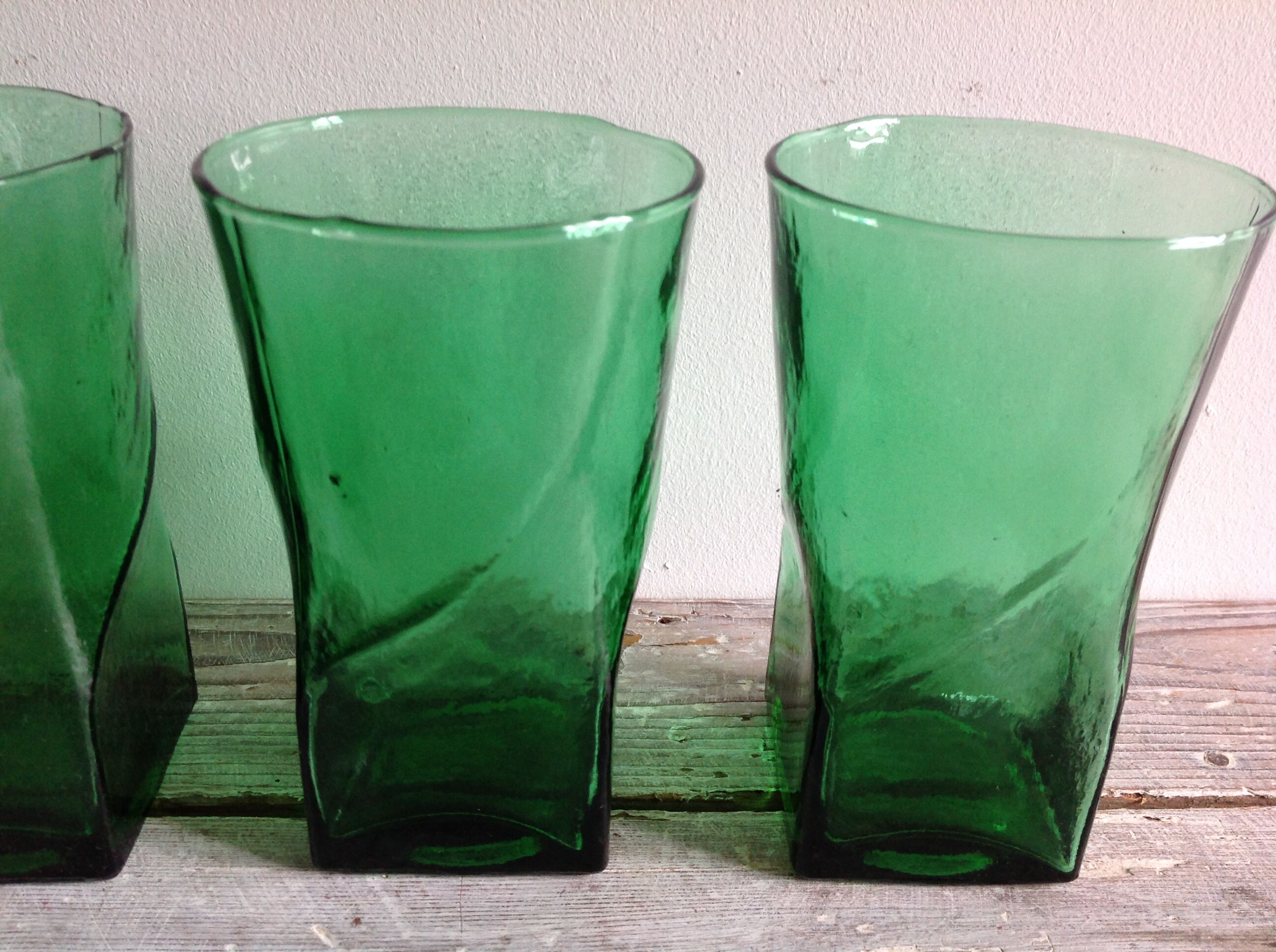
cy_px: 476
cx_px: 638
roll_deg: -2.6
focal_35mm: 35
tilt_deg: -29.8
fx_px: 1288
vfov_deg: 40.6
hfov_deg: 52.7
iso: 100
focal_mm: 4.28
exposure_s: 1/15
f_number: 2.4
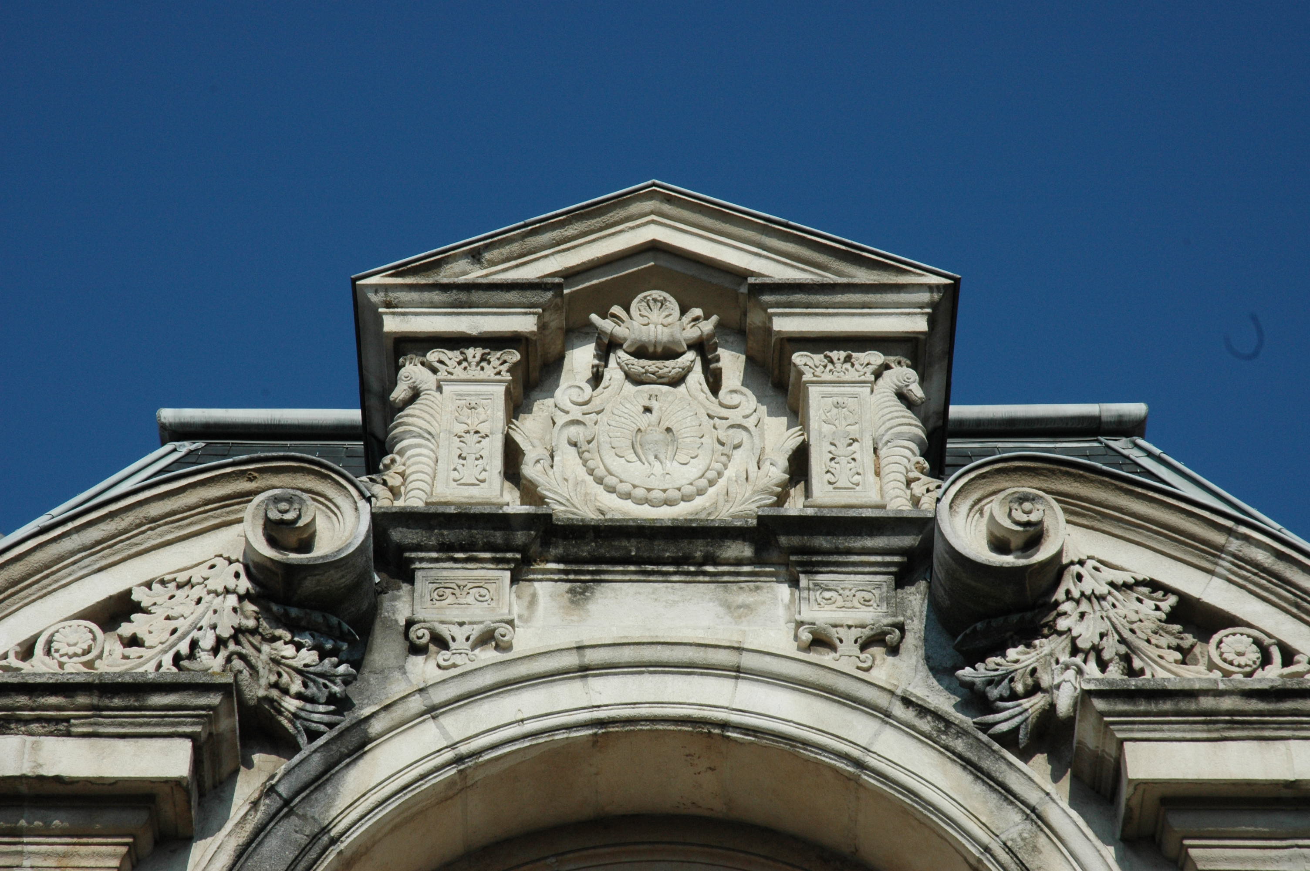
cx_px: 655
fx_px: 3817
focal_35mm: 105
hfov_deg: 19.5
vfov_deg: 13.0
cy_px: 436
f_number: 13
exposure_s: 1/640
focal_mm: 70
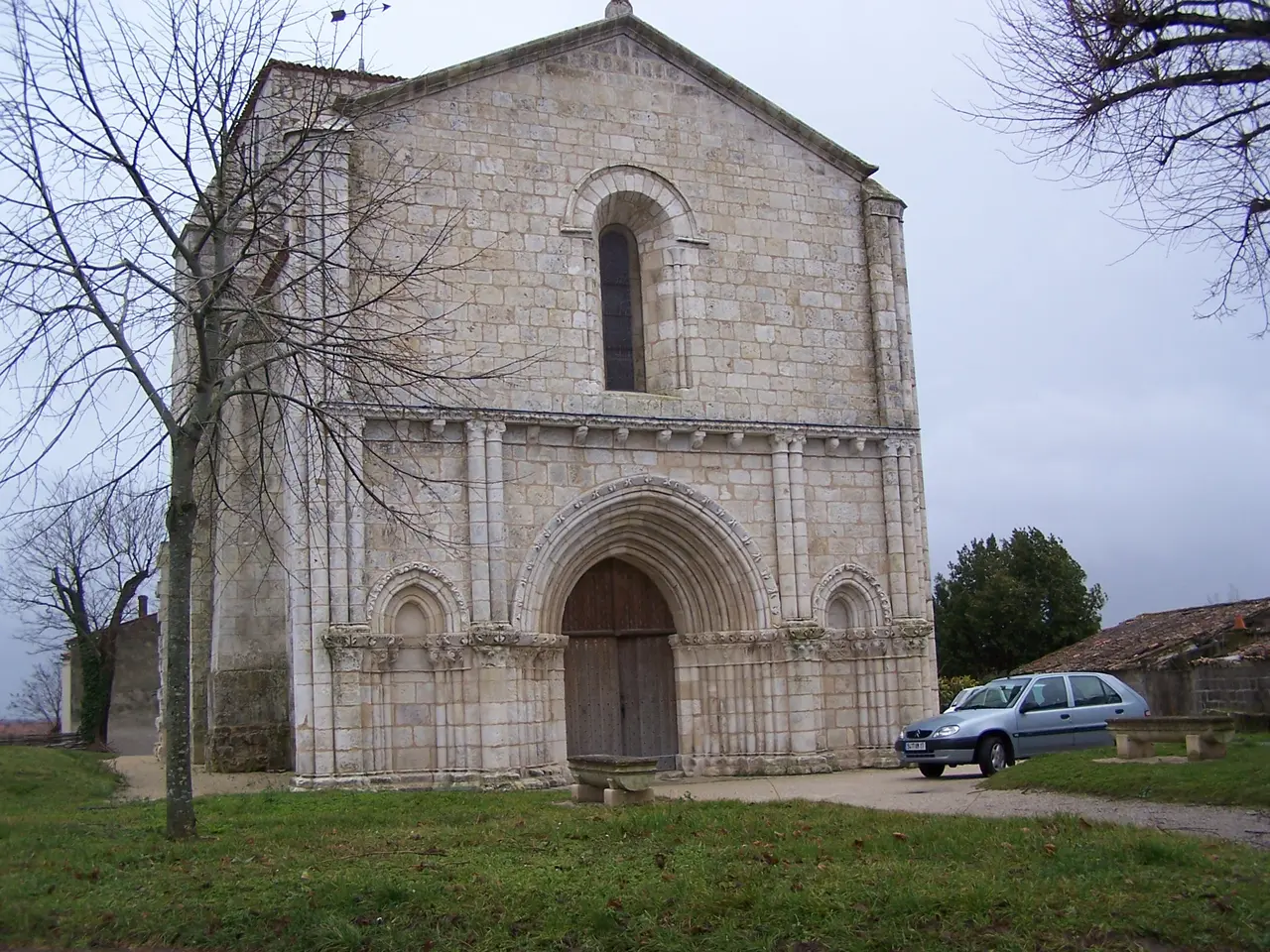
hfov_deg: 49.0
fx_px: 1394
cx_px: 635
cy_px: 476
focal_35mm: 38
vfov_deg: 37.7
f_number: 2.8
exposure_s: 1/125
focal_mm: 6.3
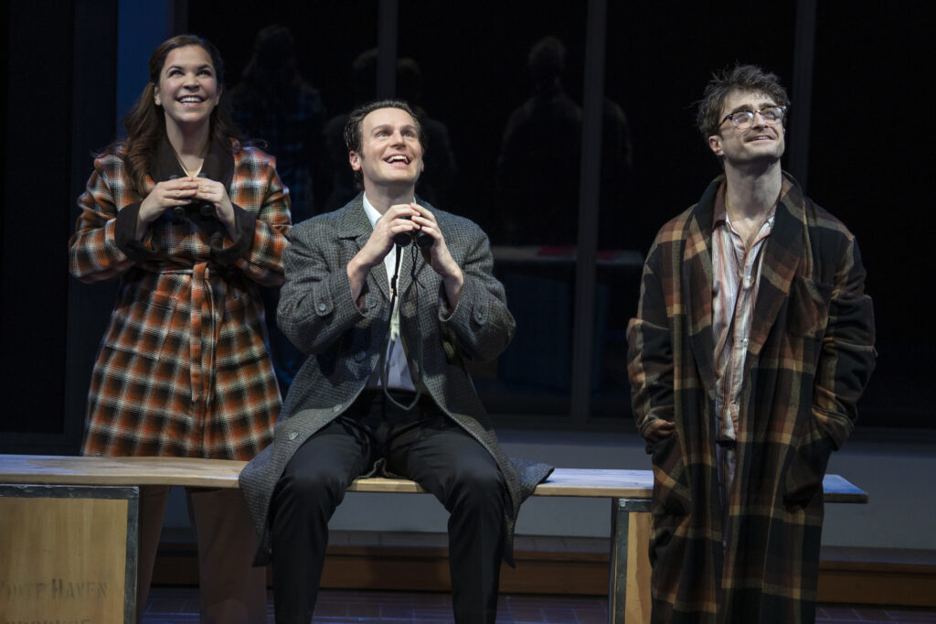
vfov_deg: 12.1
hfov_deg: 18.1
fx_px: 2937
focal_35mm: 113
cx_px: 468
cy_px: 312
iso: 2500
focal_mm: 113
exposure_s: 1/250
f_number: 4
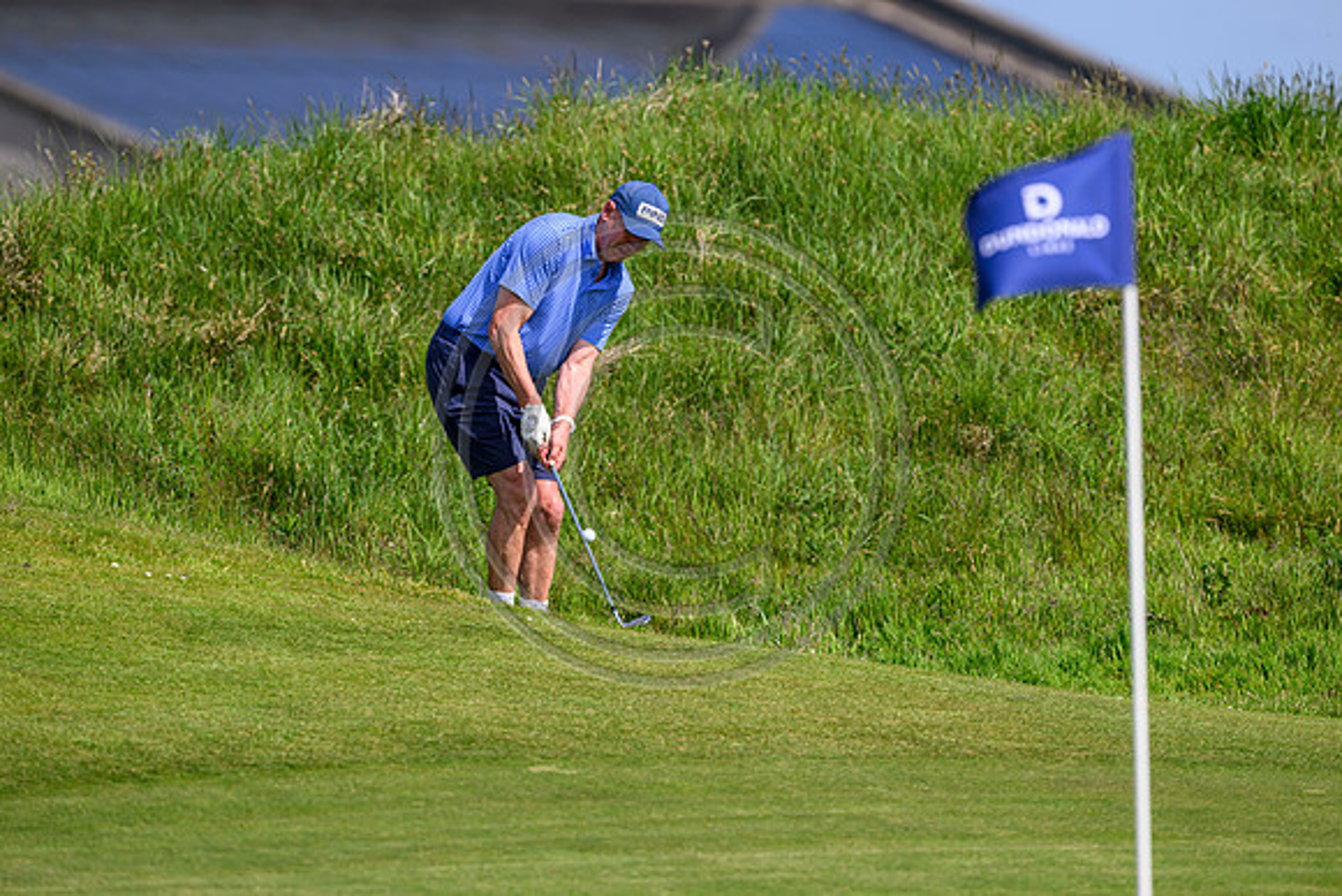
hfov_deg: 5.2
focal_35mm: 400
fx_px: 14914
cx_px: 671
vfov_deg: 3.4
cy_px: 448
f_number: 4.5
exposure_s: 1/4000
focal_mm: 400
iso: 500
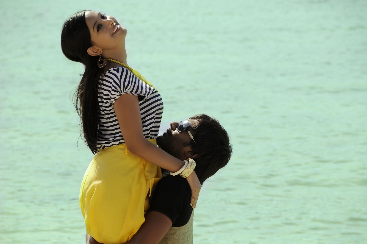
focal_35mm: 255
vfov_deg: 5.4
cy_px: 122
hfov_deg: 8.1
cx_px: 184
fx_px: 2597
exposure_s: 1/500
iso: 200
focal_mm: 170
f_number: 7.1
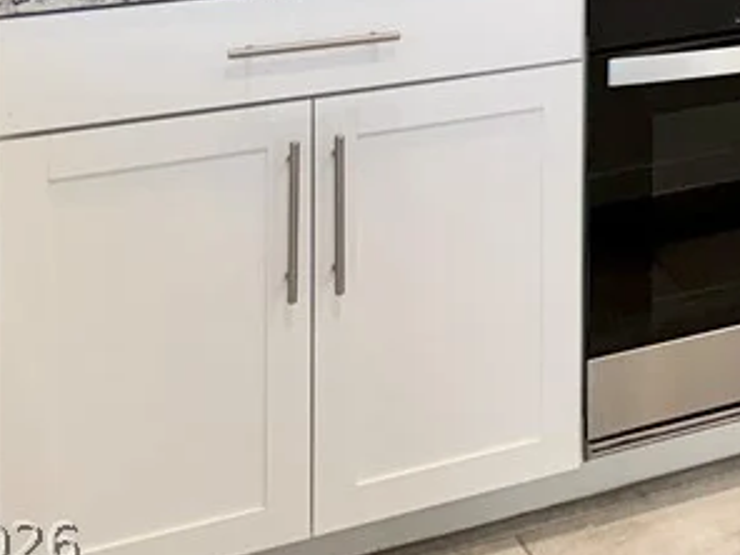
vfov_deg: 15.7
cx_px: 1085
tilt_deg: -0.8
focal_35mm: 83
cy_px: -378
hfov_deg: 20.4
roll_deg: -0.3
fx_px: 1774
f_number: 1.78
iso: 100
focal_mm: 6.76
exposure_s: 1/120
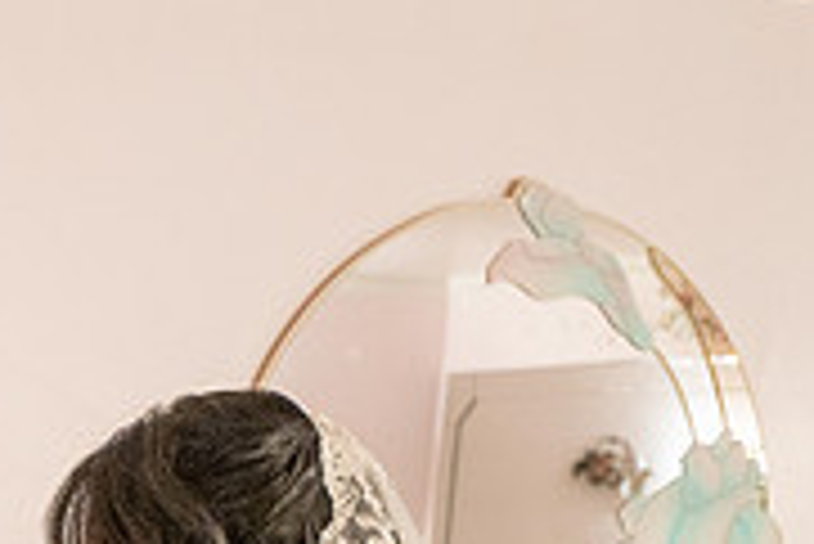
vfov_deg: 14.5
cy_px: 827
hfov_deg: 20.9
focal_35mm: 88
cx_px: -262
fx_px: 1991
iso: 1600
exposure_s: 1/160
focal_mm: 24
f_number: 2.8
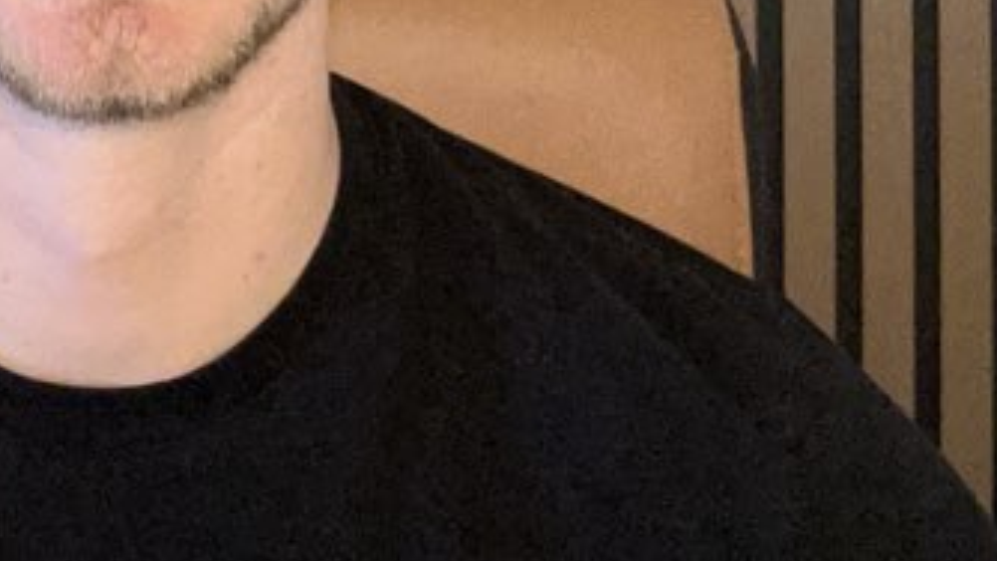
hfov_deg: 23.6
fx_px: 2327
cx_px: 118
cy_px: -483
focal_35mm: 88
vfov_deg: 12.4
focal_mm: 2.69
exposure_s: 1/40
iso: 250
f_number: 1.9
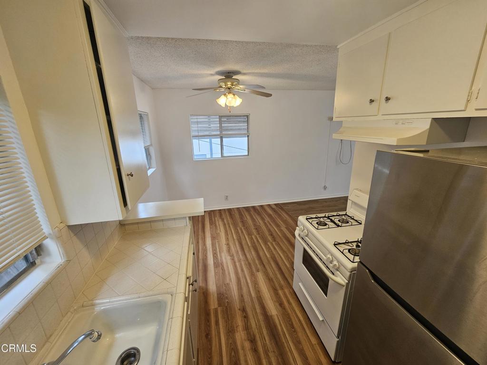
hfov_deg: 106.2
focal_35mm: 13
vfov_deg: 89.9
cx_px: 244
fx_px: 183
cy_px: 182
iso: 80
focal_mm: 2.2
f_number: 2.2
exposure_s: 1/60
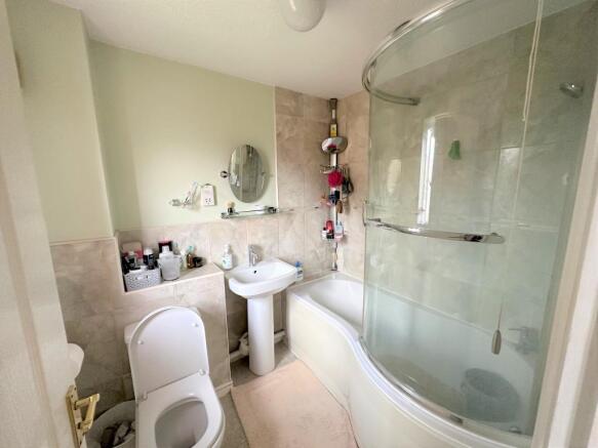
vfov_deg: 85.7
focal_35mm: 14
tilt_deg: -9.5
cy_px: 224
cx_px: 299
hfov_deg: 102.1
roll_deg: +0.5
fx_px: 242
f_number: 2.2
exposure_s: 1/99
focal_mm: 2.22
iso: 320
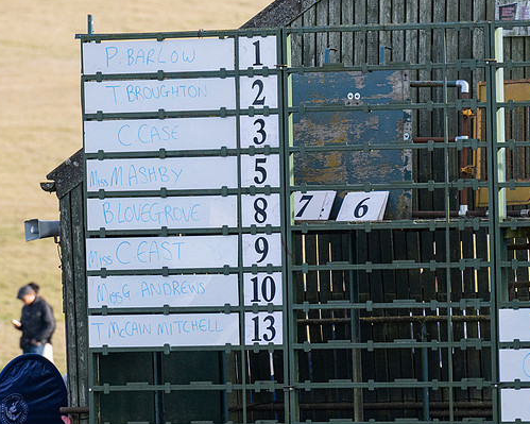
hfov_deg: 3.0
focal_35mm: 652
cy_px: 182
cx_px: 262
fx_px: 10225
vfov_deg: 2.4
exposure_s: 1/2500
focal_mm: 280
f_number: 4.5
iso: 800
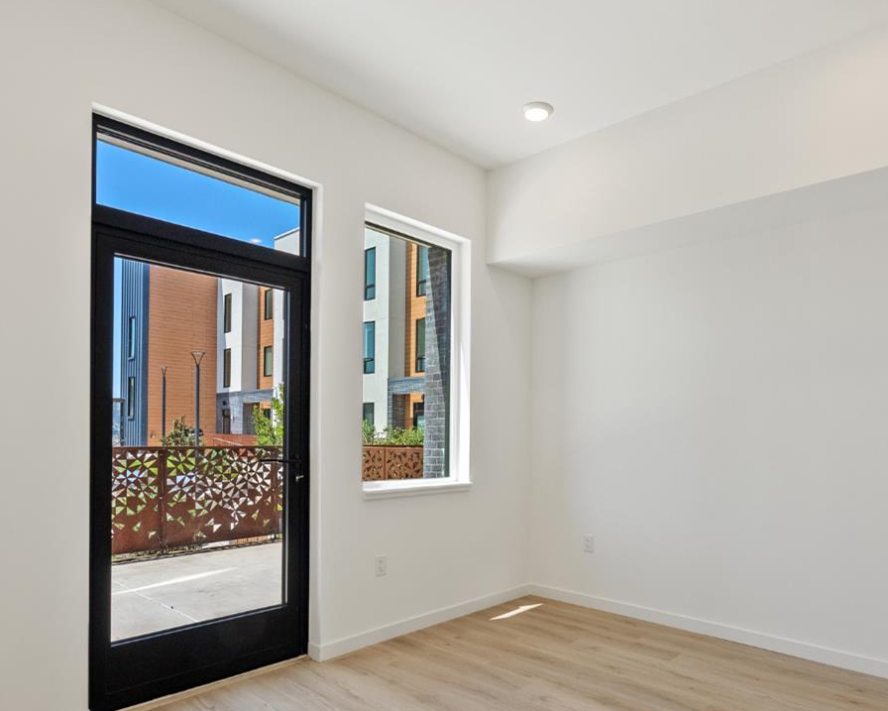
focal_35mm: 22
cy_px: 442
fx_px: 578
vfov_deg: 62.3
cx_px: 506
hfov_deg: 74.6
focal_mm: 14
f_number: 8
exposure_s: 1/40
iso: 640
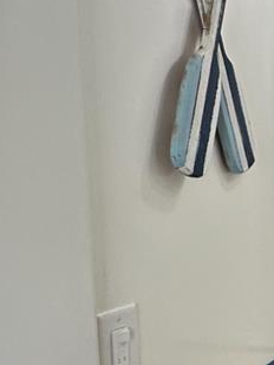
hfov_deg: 14.6
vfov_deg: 28.3
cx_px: 647
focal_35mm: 68
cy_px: 259
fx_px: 717
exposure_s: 1/120
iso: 50
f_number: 2.2
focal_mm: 2.22
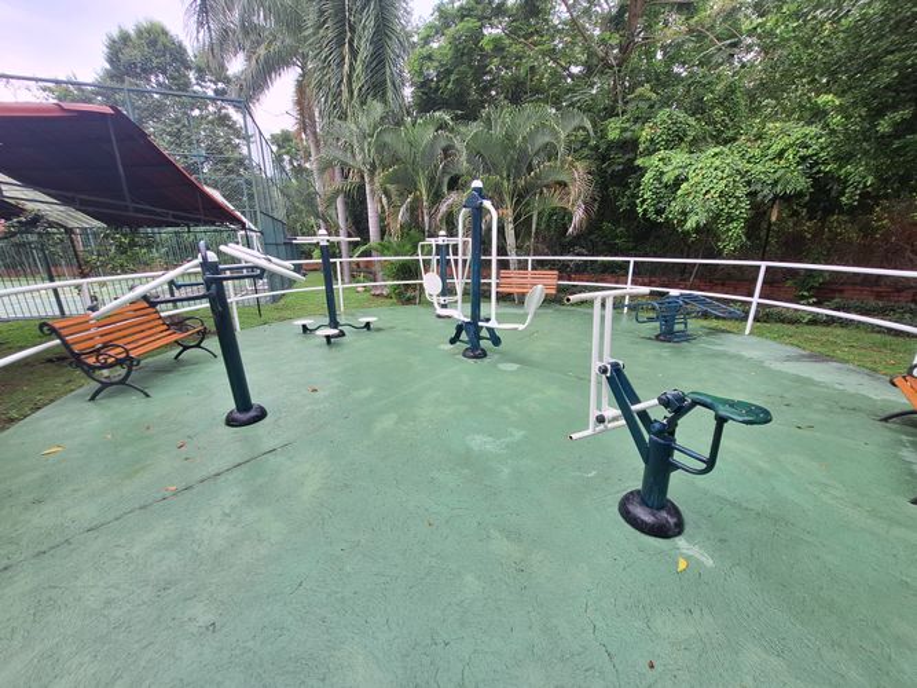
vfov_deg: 89.9
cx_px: 458
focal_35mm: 13
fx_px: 344
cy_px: 344
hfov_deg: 106.2
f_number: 2.2
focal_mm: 1.74
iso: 64
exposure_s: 1/120
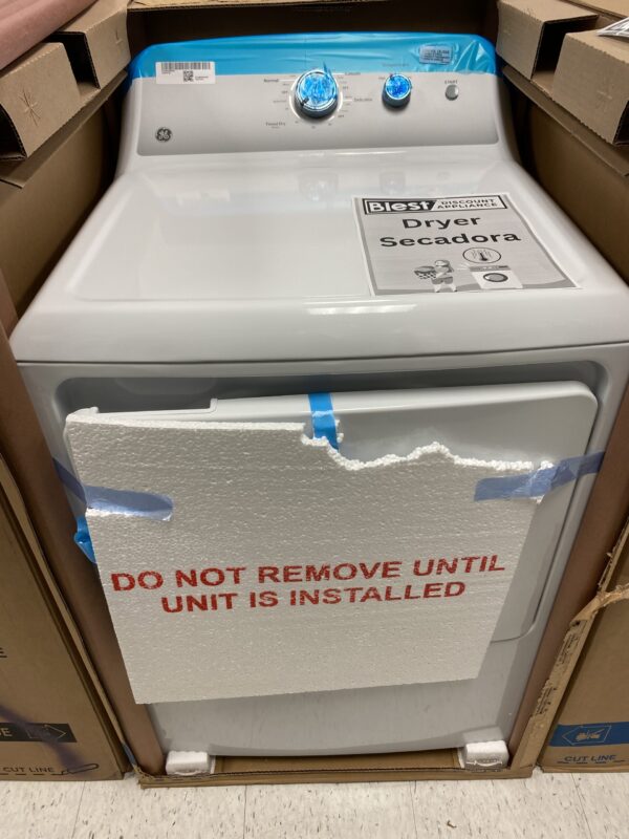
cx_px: 314
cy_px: 420
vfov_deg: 67.3
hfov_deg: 53.1
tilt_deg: -37.2
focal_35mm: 26
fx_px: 630
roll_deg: +2.3
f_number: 1.8
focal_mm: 4.25
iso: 64
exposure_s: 1/63
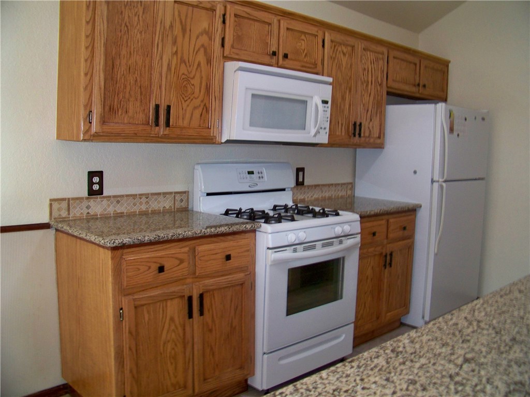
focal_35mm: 33
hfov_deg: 55.4
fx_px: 505
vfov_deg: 42.9
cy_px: 198
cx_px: 265
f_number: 2.8
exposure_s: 1/30
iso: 200
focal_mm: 5.85
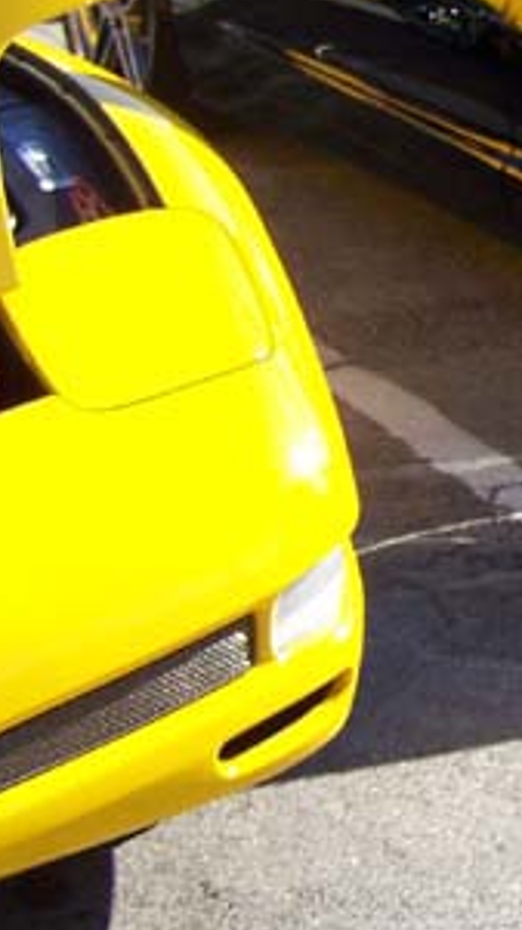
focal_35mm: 110
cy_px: 212
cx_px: 1019
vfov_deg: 19.3
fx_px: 2711
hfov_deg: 10.2
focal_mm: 6.3
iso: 80
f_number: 2.8
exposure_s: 1/640
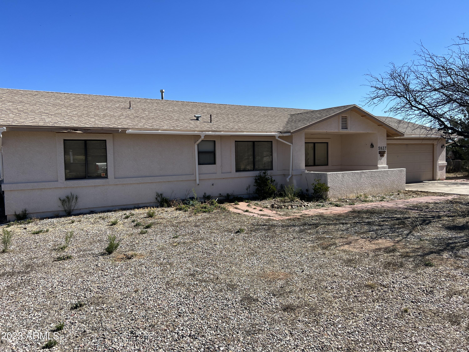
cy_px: 176
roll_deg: +1.6
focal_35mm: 26
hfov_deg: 67.3
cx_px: 234
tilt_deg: -2.5
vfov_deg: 53.1
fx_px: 352
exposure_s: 1/4630
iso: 50
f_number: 1.5
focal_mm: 5.7
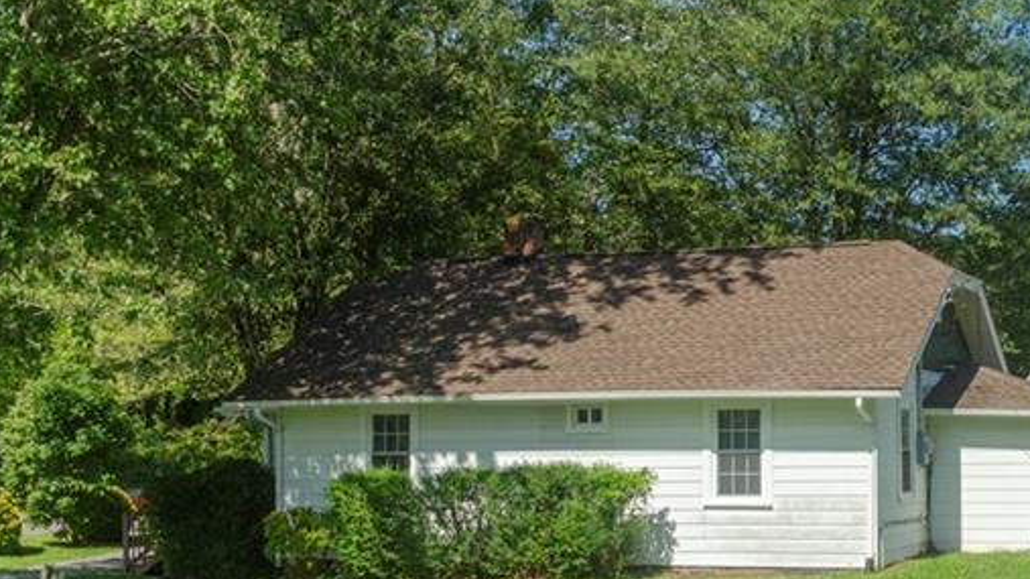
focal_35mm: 57
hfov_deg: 34.9
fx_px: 1557
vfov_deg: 21.0
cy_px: 373
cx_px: 888
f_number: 9
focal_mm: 18
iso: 320
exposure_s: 1/800
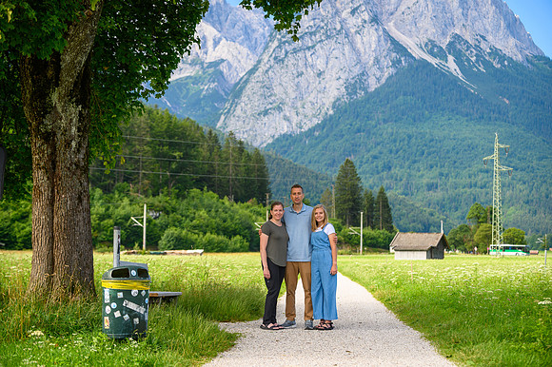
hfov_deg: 28.9
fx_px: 1073
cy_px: 184
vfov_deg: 19.4
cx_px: 276
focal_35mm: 70
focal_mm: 70
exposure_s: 1/800
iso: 125
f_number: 4
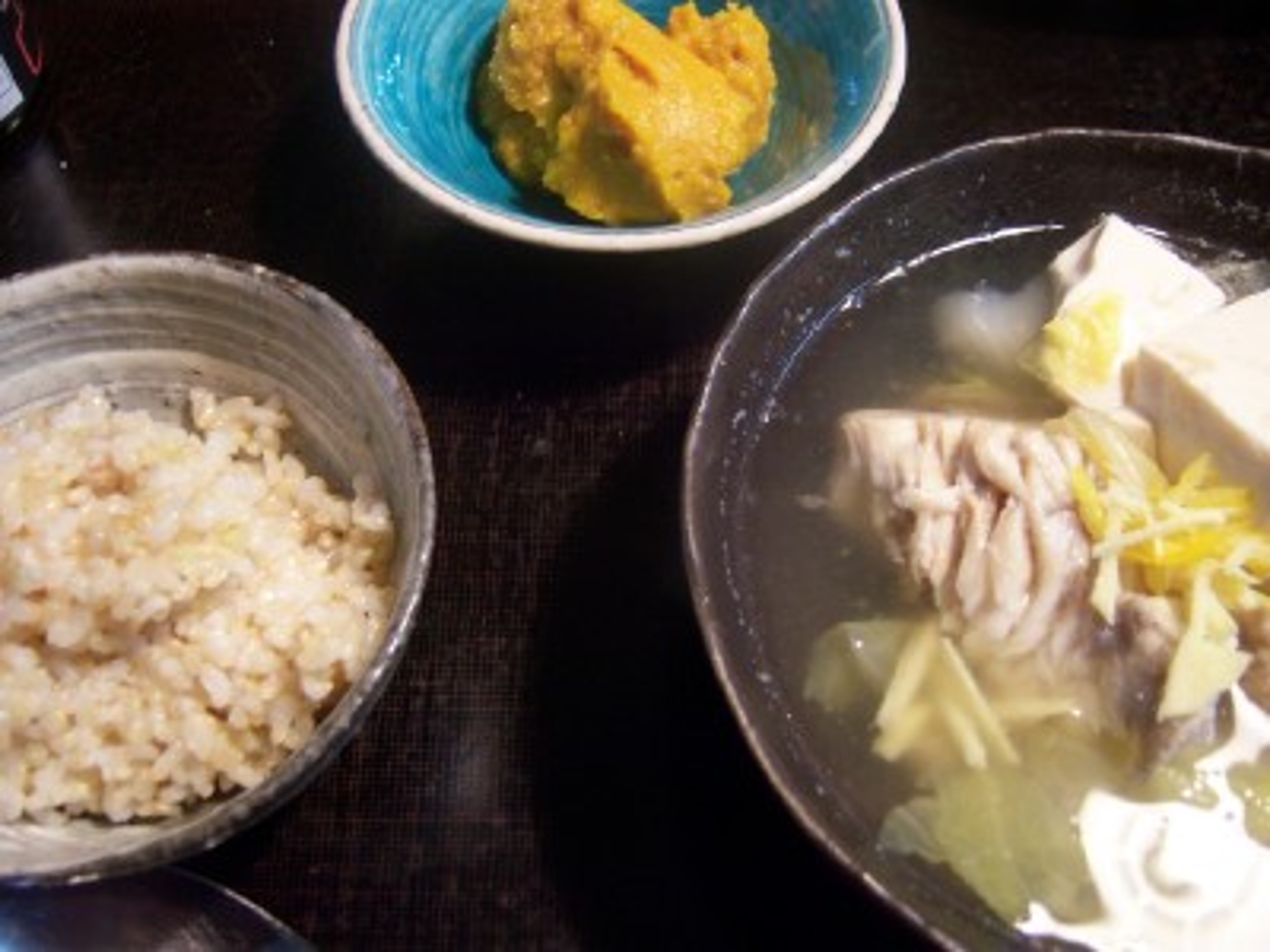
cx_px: 635
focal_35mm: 36
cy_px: 476
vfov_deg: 39.7
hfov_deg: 51.4
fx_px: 1321
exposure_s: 1/8
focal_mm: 7.5
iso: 160
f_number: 2.8
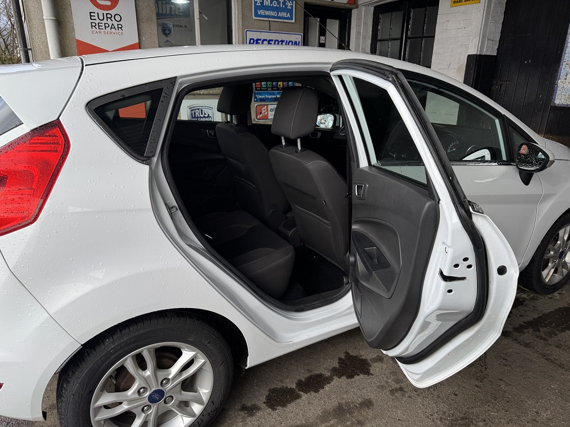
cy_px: 214
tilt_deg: -19.1
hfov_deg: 71.6
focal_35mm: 24
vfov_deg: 56.8
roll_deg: -0.8
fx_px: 395
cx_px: 285
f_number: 1.78
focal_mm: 6.76
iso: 80
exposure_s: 1/315
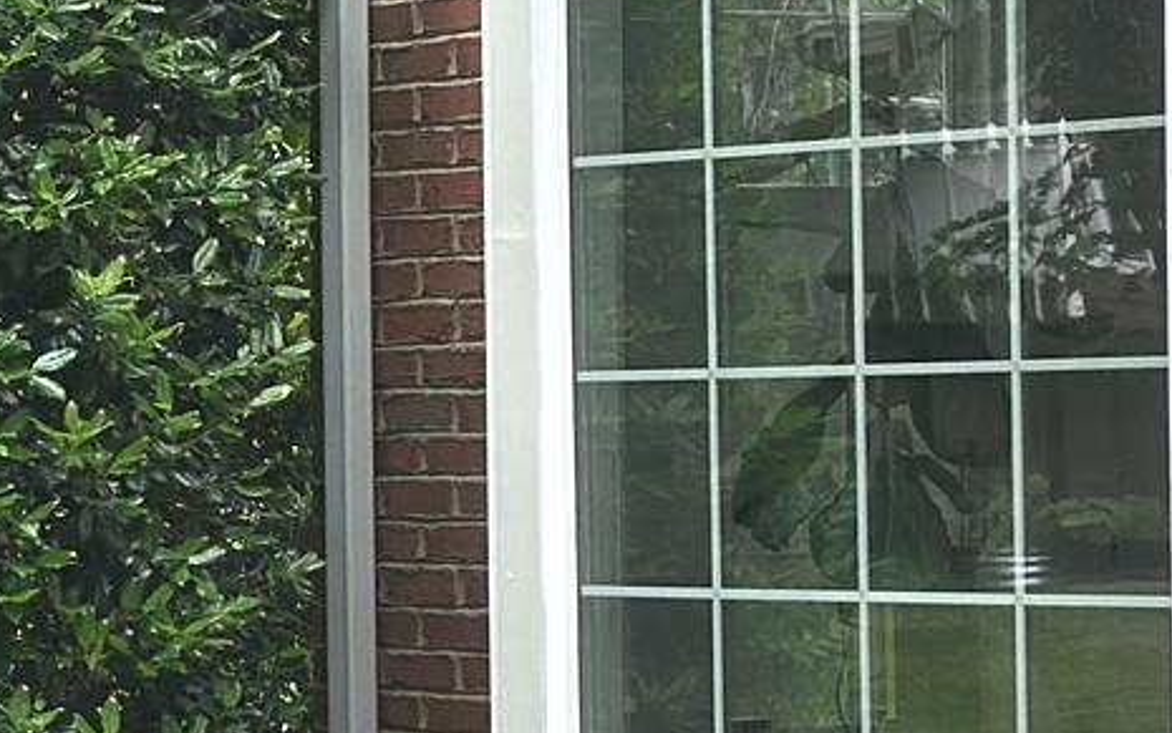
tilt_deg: -0.8
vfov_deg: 5.9
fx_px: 7157
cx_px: -781
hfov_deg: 9.0
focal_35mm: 224
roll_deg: +0.9
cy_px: 572
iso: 80
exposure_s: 1/230
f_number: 1.78
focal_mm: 6.86
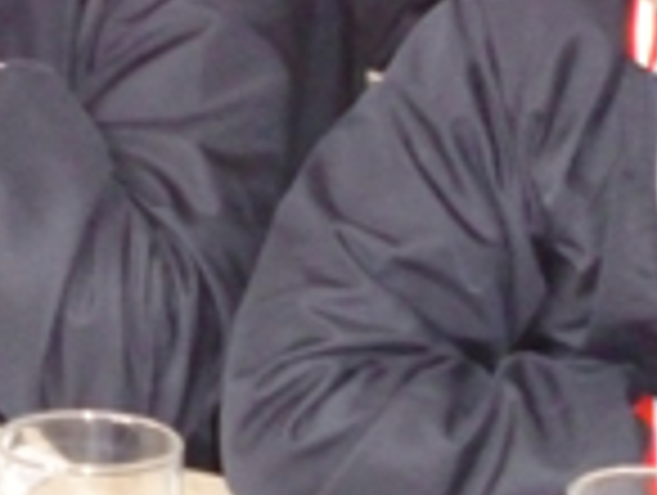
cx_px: -220
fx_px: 2528
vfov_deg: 11.0
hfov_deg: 14.2
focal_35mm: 133
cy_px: -52
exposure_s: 1/60
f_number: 3.5
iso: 1000
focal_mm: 6.4
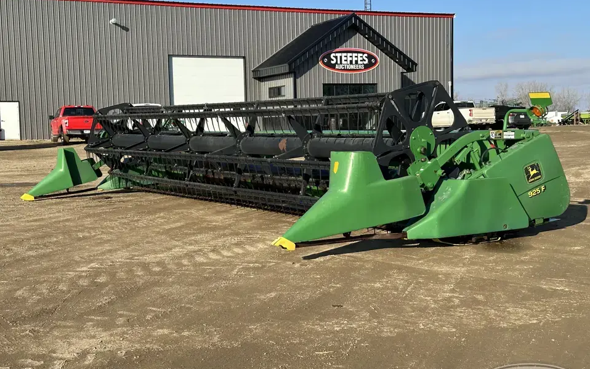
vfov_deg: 25.3
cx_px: 295
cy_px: 184
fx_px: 820
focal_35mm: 51
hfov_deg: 39.6
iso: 64
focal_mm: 6.86
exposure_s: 1/3058
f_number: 1.78
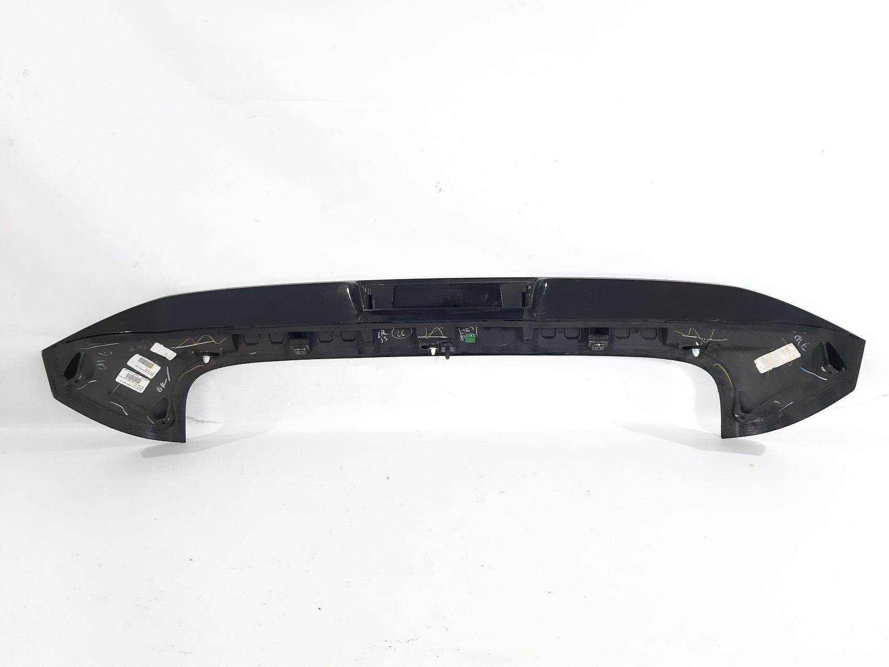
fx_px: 693
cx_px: 444
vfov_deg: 51.3
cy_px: 334
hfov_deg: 65.3
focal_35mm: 27
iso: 200
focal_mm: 3.93
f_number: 1.7
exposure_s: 1/50
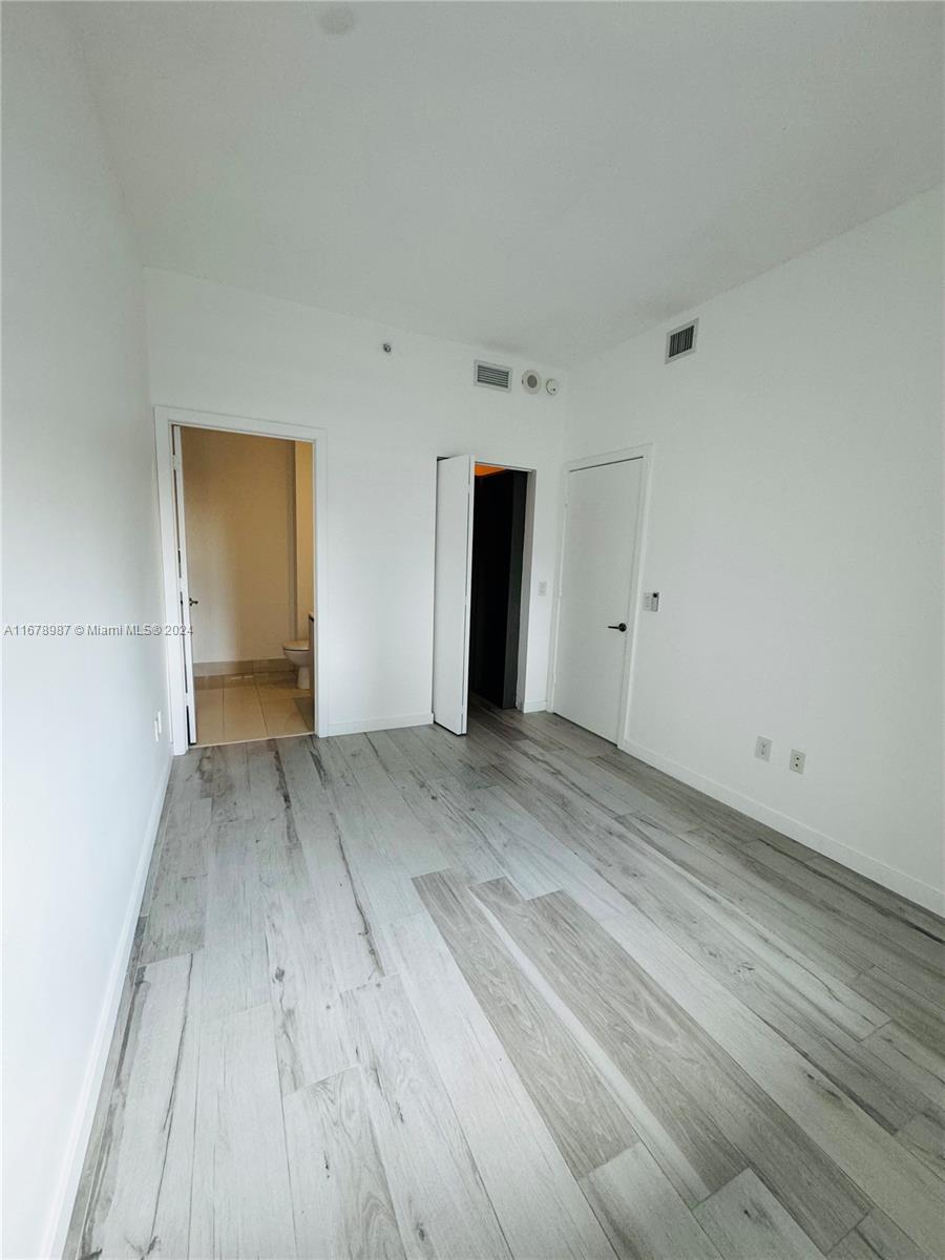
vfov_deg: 102.1
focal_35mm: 14
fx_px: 510
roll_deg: -1.9
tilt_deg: -9.2
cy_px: 630
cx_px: 472
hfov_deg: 85.7
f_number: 2.2
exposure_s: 1/120
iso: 200
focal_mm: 2.22
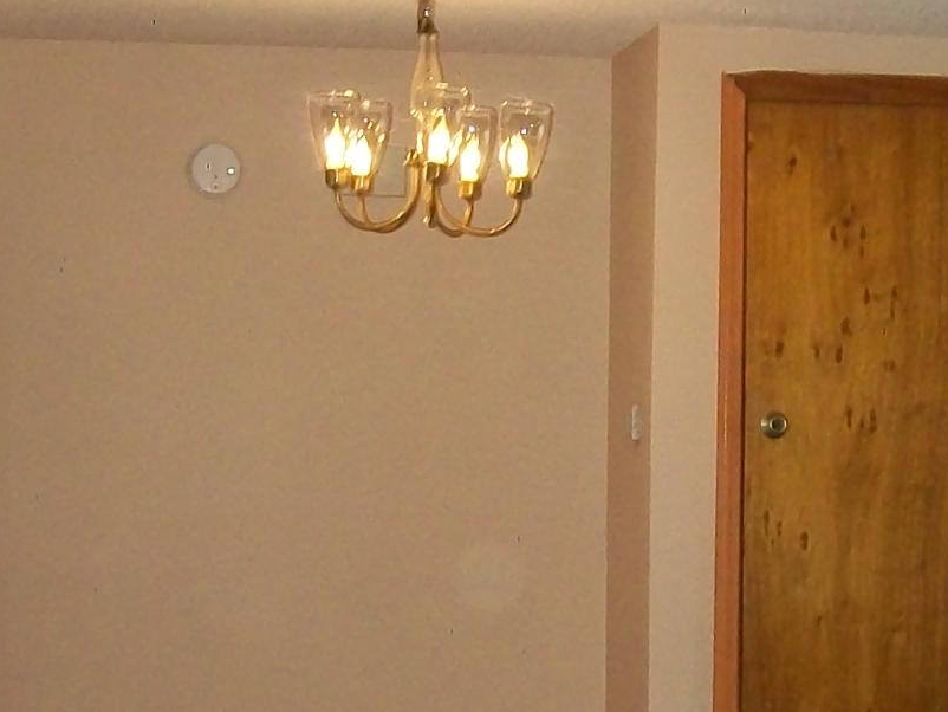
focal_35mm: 113
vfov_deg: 13.0
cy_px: 687
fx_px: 3096
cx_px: 771
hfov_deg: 17.3
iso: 160
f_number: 2.7
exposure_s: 1/60
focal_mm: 6.1
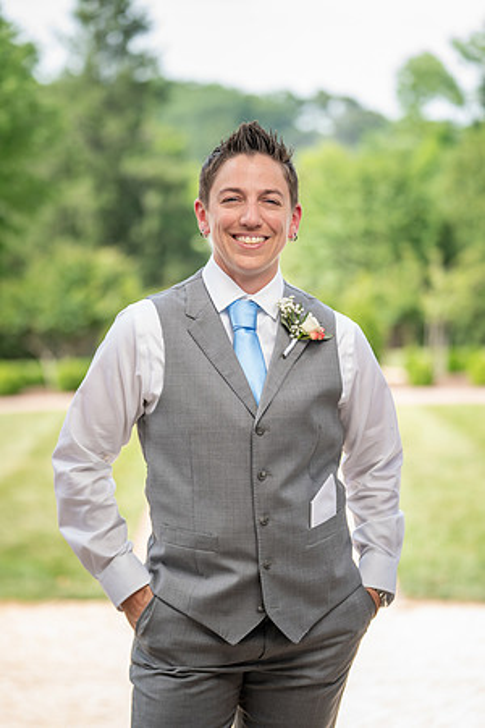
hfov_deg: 16.3
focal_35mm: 84
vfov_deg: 24.2
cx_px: 242
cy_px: 364
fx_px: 1697
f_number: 2.8
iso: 50
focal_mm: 84
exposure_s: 1/250
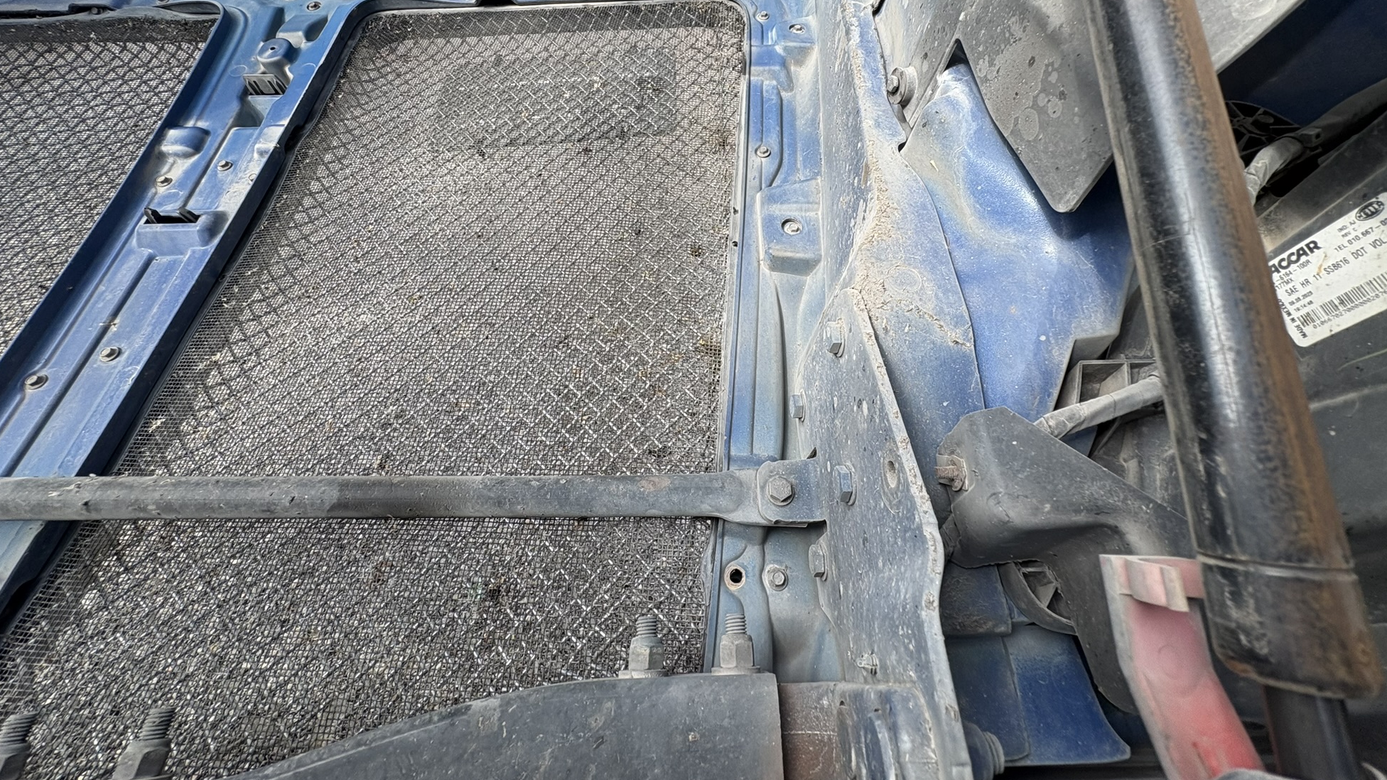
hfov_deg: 99.3
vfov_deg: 65.3
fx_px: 588
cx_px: 711
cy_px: 260
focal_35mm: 16
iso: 64
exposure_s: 1/277
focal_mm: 2.22
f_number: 2.2
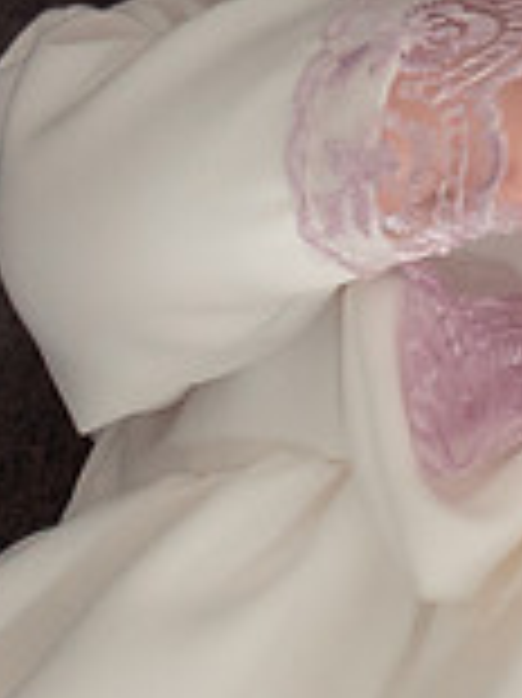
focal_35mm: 157
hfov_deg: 9.4
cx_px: 522
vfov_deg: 12.3
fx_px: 3161
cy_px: -143
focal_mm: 30
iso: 2000
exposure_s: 1/200
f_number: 2.8
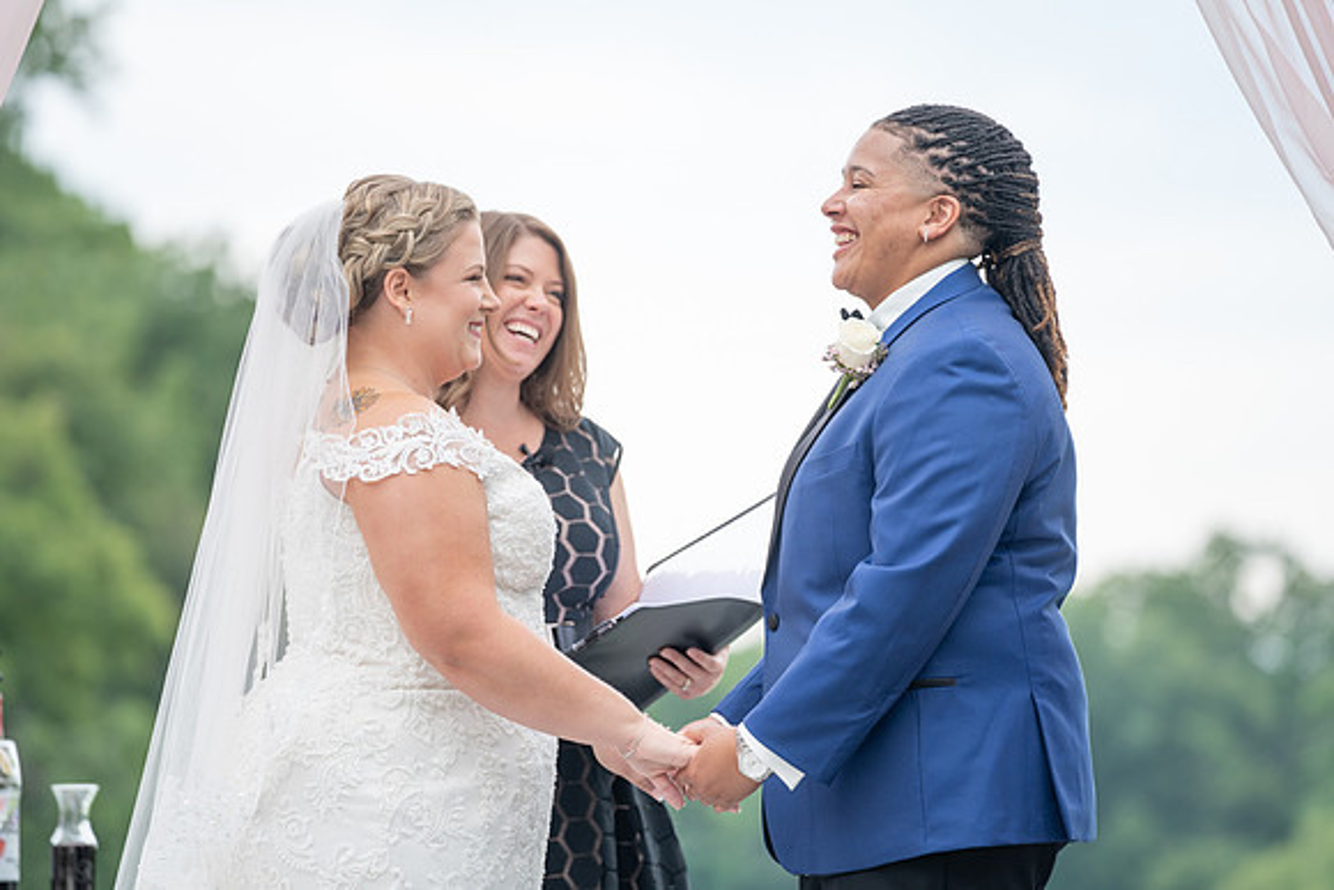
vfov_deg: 6.8
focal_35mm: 203
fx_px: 7526
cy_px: 451
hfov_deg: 10.1
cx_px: 675
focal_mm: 194
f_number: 4
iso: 125
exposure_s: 1/200
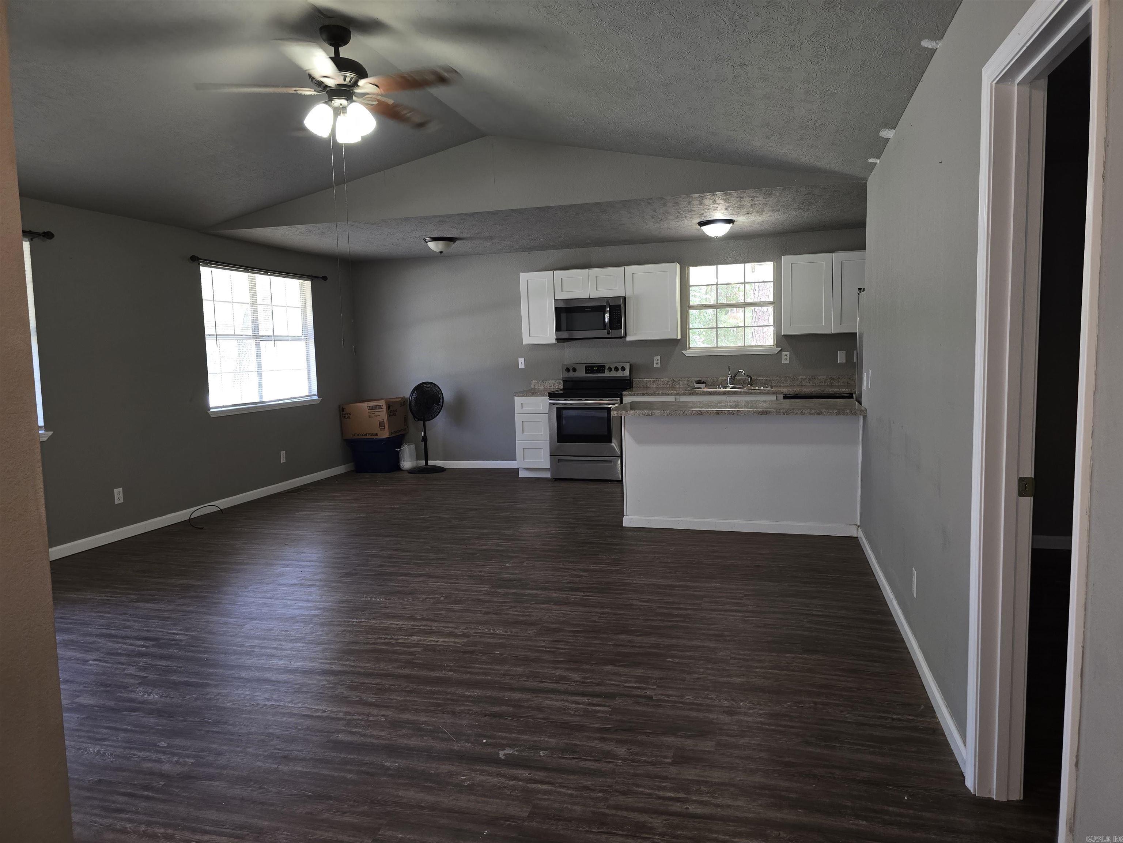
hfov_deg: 73.9
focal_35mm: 23
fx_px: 746
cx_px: 562
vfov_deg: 58.9
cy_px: 422
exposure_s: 1/40
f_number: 1.7
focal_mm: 6.3
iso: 125
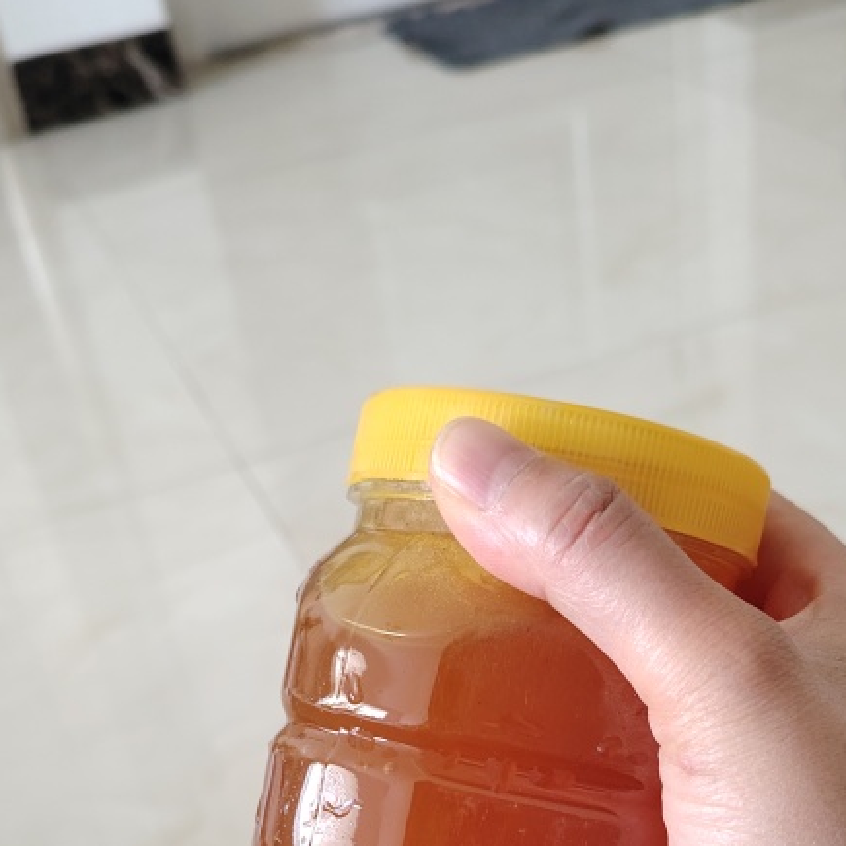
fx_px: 1438
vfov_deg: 30.2
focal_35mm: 52
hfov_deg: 32.8
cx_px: 463
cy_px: 870
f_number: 1.75
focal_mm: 5.25
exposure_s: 1/33.3
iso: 1453
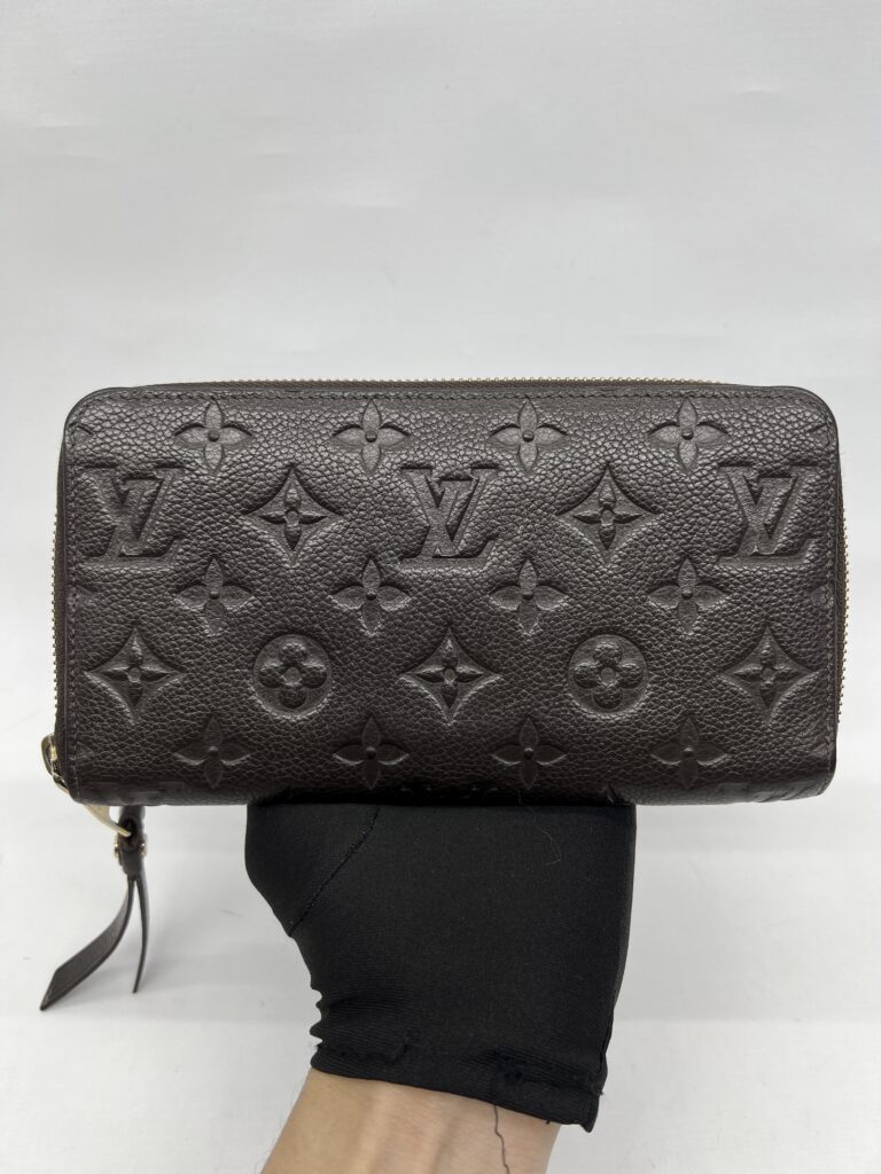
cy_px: 587
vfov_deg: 67.3
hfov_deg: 53.1
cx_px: 440
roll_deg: +1.0
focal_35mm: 26
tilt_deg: -38.2
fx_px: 882
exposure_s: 1/140
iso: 32
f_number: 1.5
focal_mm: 5.7
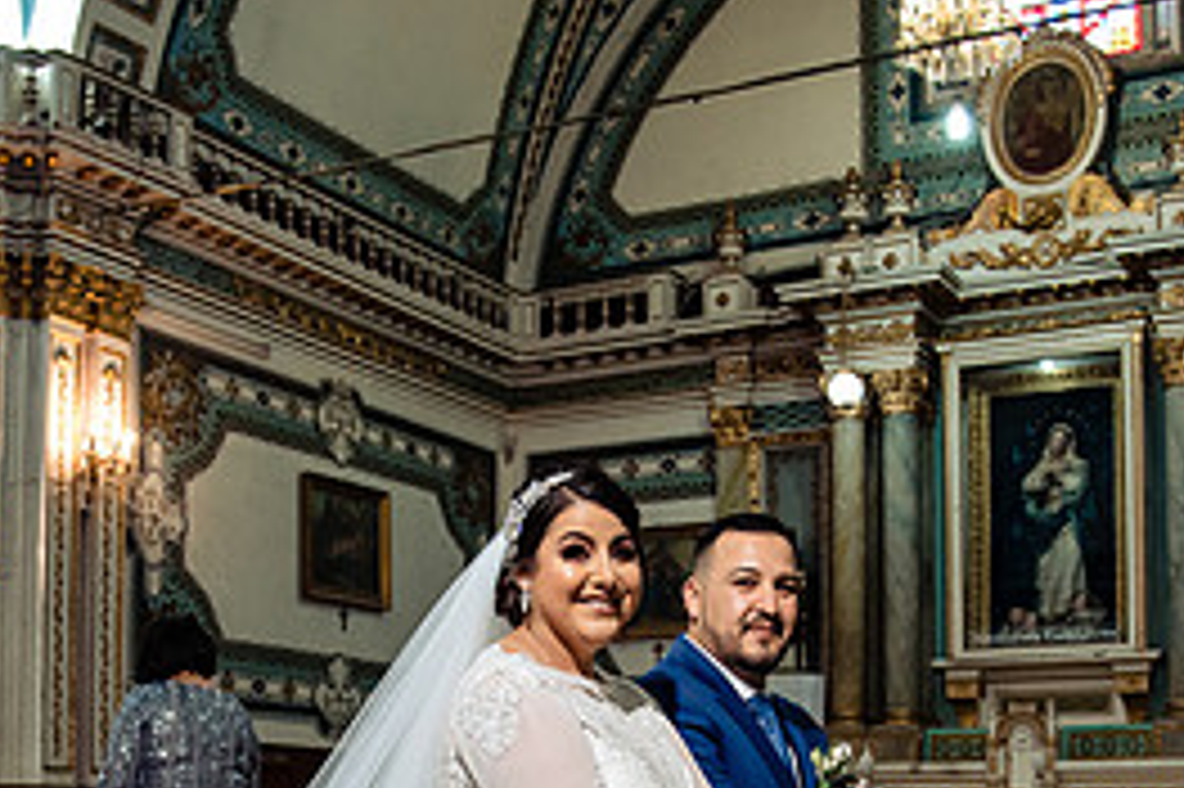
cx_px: 495
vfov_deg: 23.4
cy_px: 813
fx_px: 1808
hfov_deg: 36.2
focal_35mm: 55
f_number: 5
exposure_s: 1/125
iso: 2000
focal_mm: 24
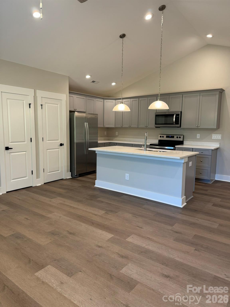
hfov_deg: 56.8
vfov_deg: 71.6
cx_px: 115
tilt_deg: -7.4
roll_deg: -0.3
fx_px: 213
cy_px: 154
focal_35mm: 24
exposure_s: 1/120
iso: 160
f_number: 1.78
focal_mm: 6.76
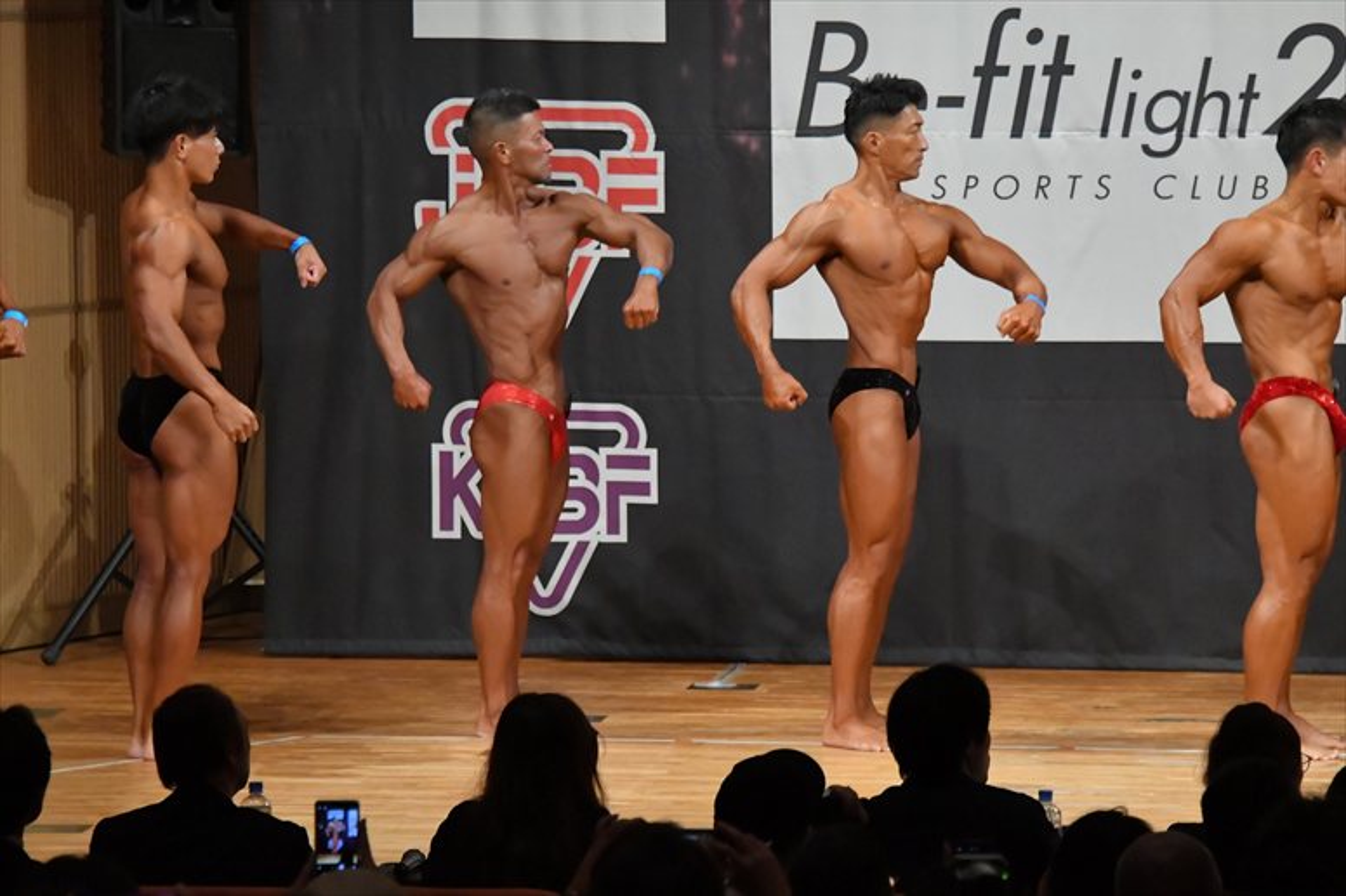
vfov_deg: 5.7
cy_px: 448
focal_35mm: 240
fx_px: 8969
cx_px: 673
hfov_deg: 8.6
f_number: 5.6
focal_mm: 160
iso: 8000
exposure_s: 1/400
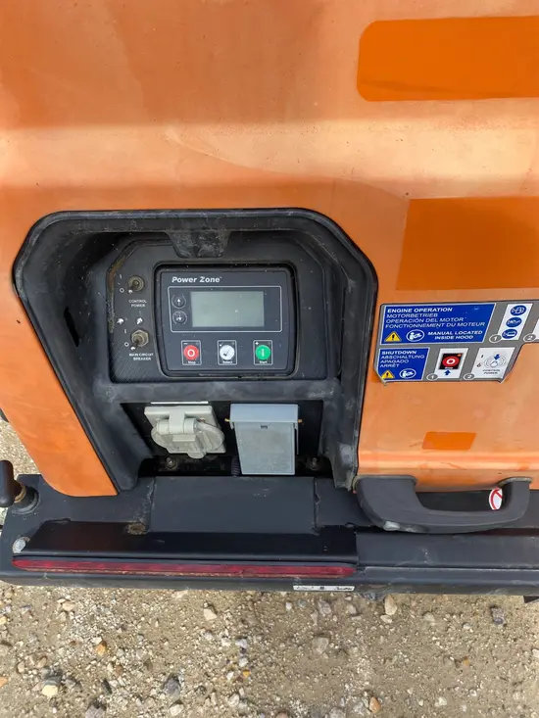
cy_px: 359
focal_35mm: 26
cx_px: 270
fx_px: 540
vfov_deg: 67.3
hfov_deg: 53.1
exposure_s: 1/1272
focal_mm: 4.25
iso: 32
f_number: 1.8
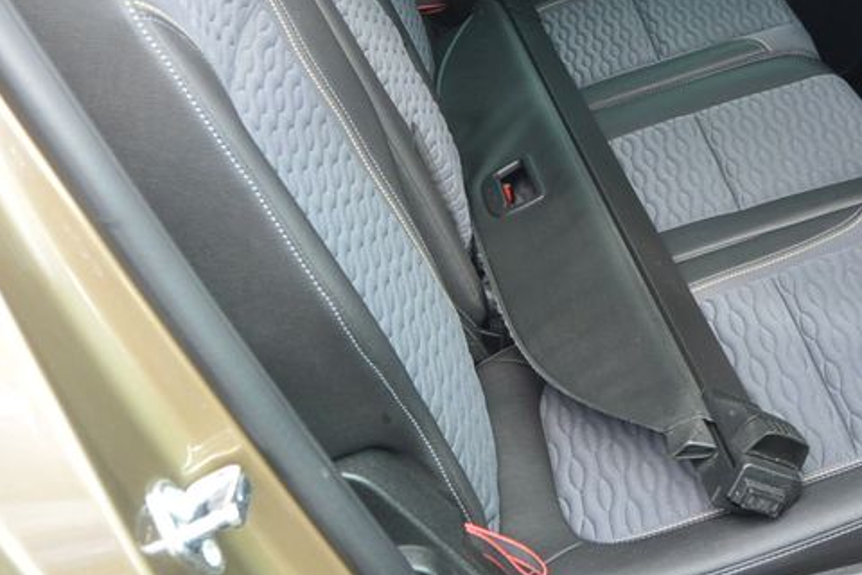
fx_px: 1532
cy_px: 204
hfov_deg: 30.1
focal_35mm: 64
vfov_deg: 21.2
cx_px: 776
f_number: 3.5
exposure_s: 1/100
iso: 160
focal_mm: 11.4
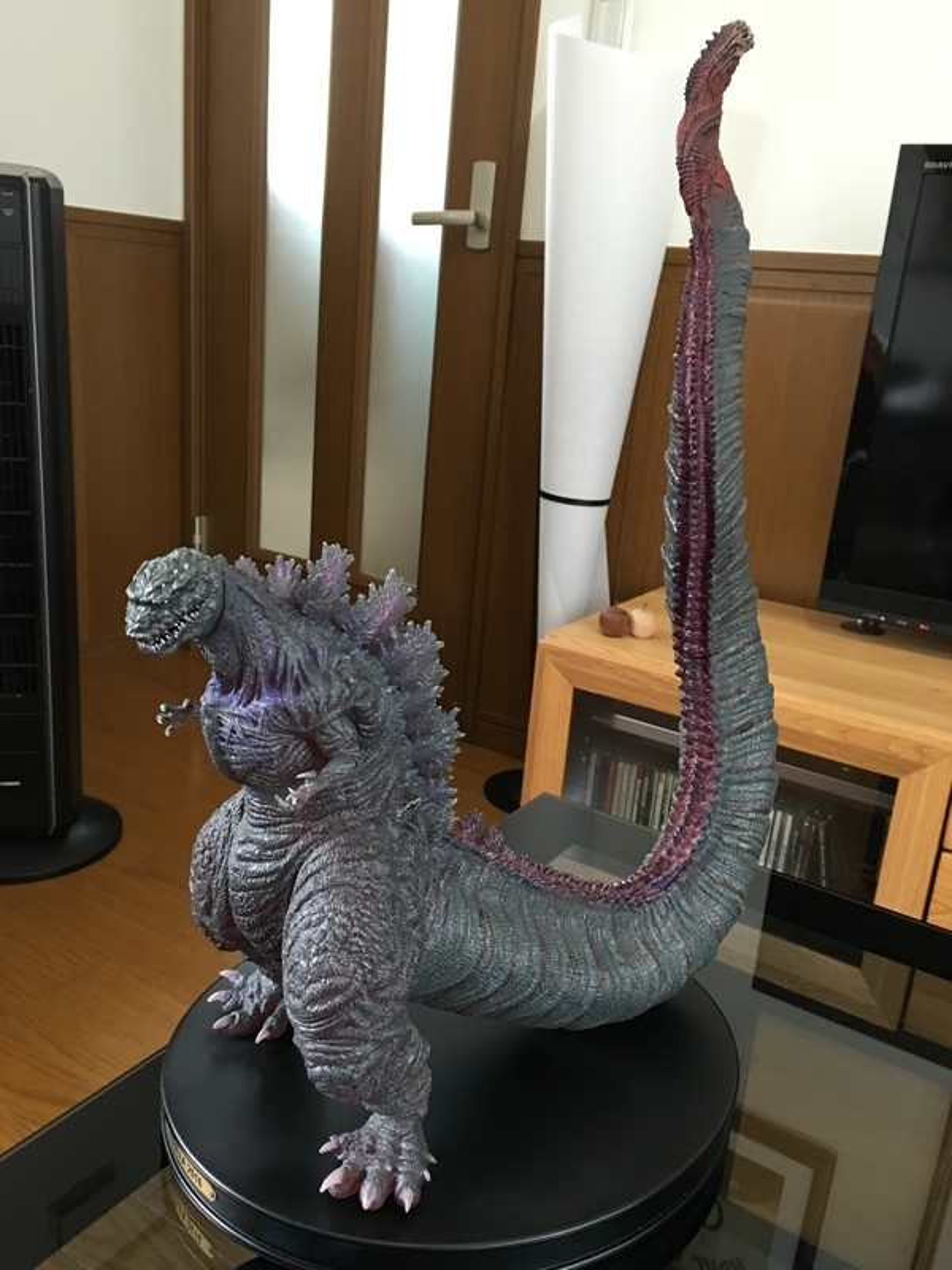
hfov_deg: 48.2
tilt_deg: -15.9
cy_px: 635
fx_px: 1063
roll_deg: -3.1
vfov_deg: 61.7
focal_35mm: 29
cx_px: 476
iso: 80
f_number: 2.2
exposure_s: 1/15
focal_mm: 4.15
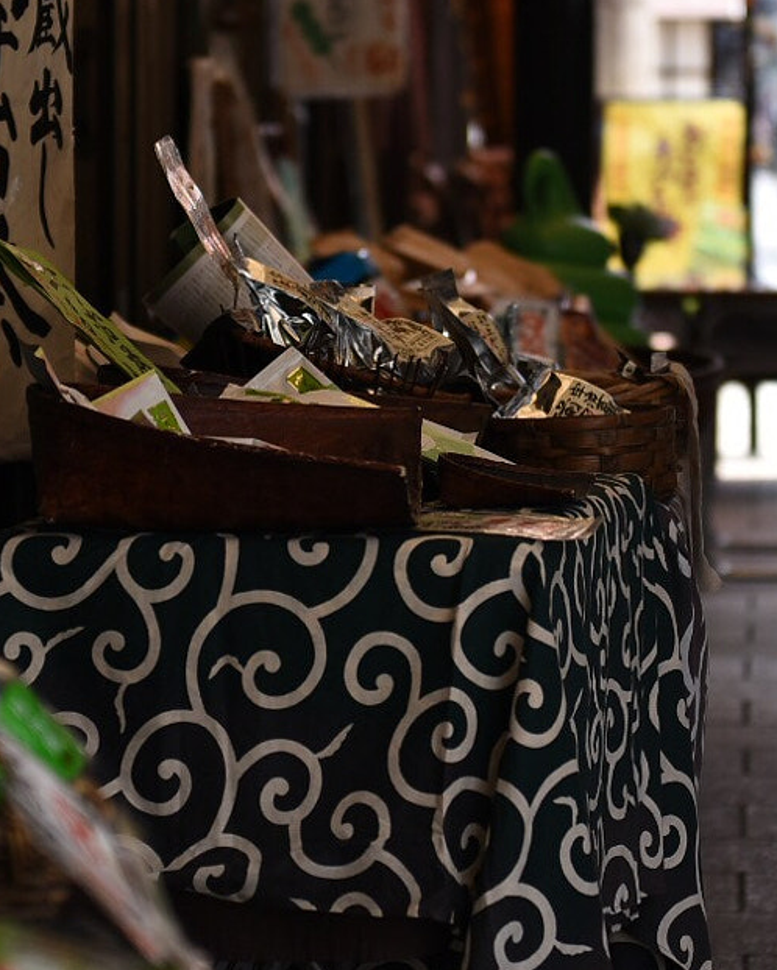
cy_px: 423
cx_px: 442
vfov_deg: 11.4
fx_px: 4856
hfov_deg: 9.1
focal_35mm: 169
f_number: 2.8
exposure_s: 1/500
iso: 200
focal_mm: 70
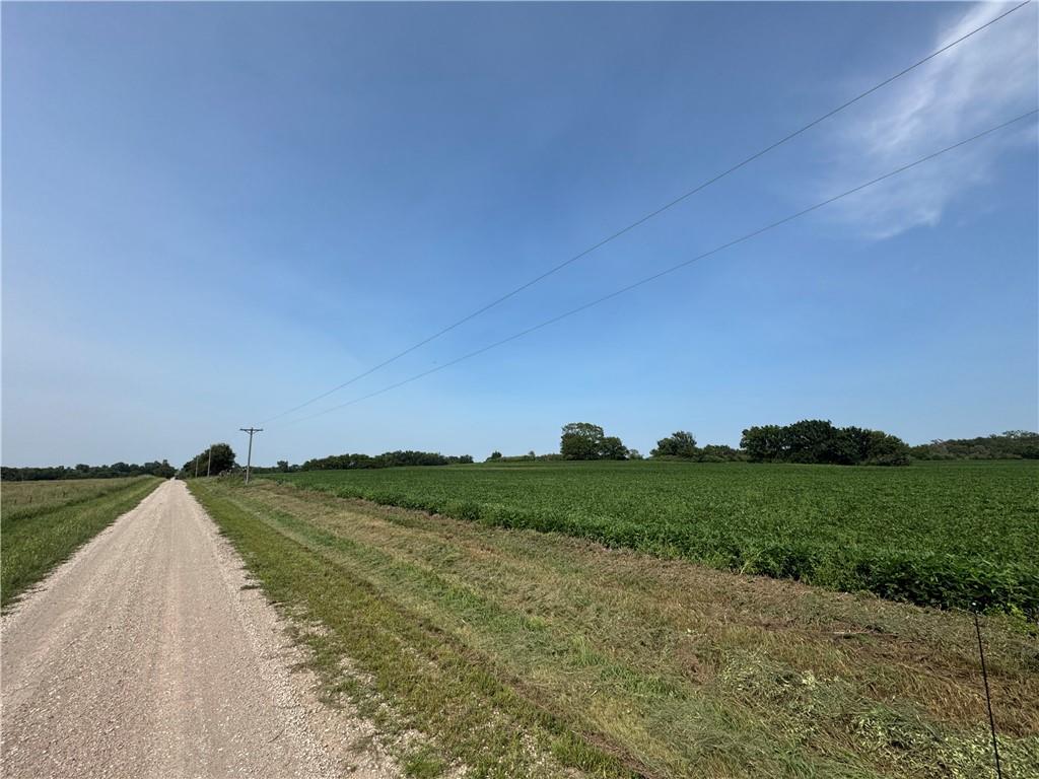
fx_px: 420
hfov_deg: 102.1
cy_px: 390
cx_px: 520
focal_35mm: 14
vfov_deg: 85.7
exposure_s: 1/2415
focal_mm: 2.22
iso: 50
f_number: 2.2
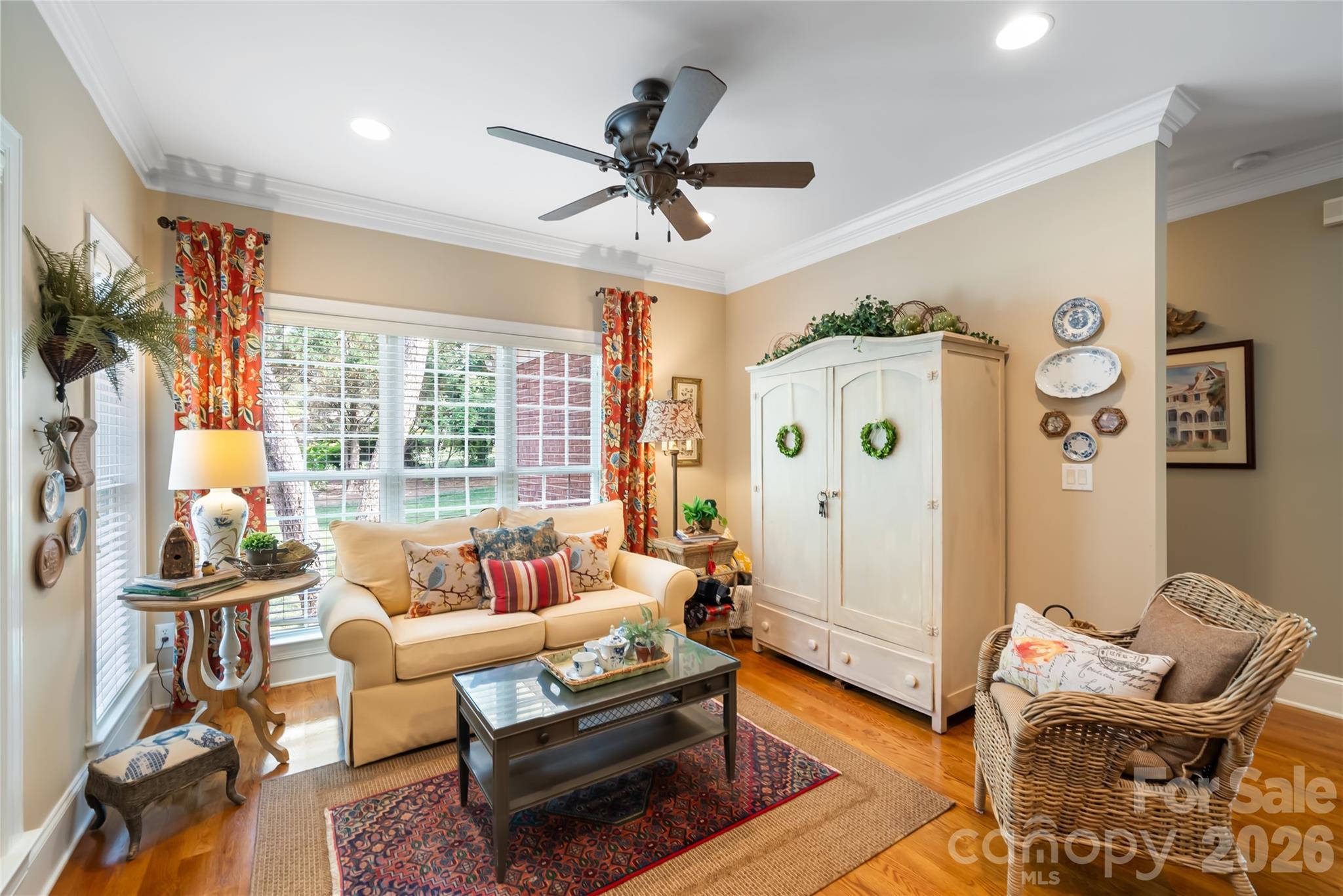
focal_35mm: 14
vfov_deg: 81.3
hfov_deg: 104.2
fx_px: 522
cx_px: 672
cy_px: 448
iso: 100
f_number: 9
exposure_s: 2.5
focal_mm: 14
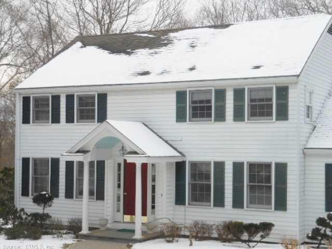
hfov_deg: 29.4
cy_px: 124
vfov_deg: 22.3
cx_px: 166
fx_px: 633
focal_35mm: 66
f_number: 4.3
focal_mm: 11.7
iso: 80
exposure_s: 1/250
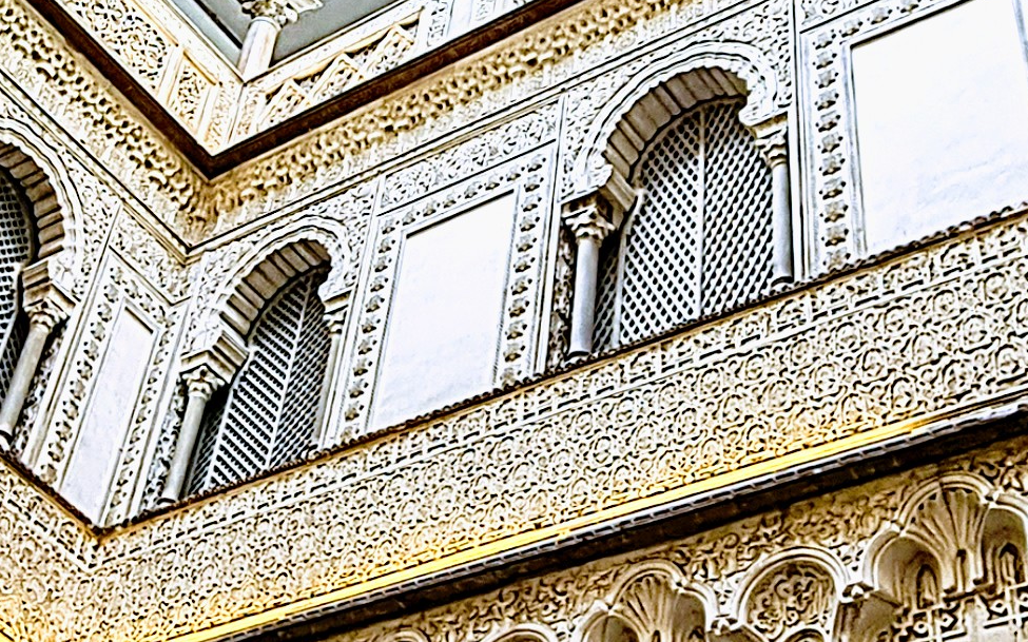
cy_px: 87
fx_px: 1597
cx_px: 344
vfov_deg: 22.3
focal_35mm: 57
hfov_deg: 35.3
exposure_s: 1/100
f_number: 2.2
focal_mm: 2.2
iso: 50
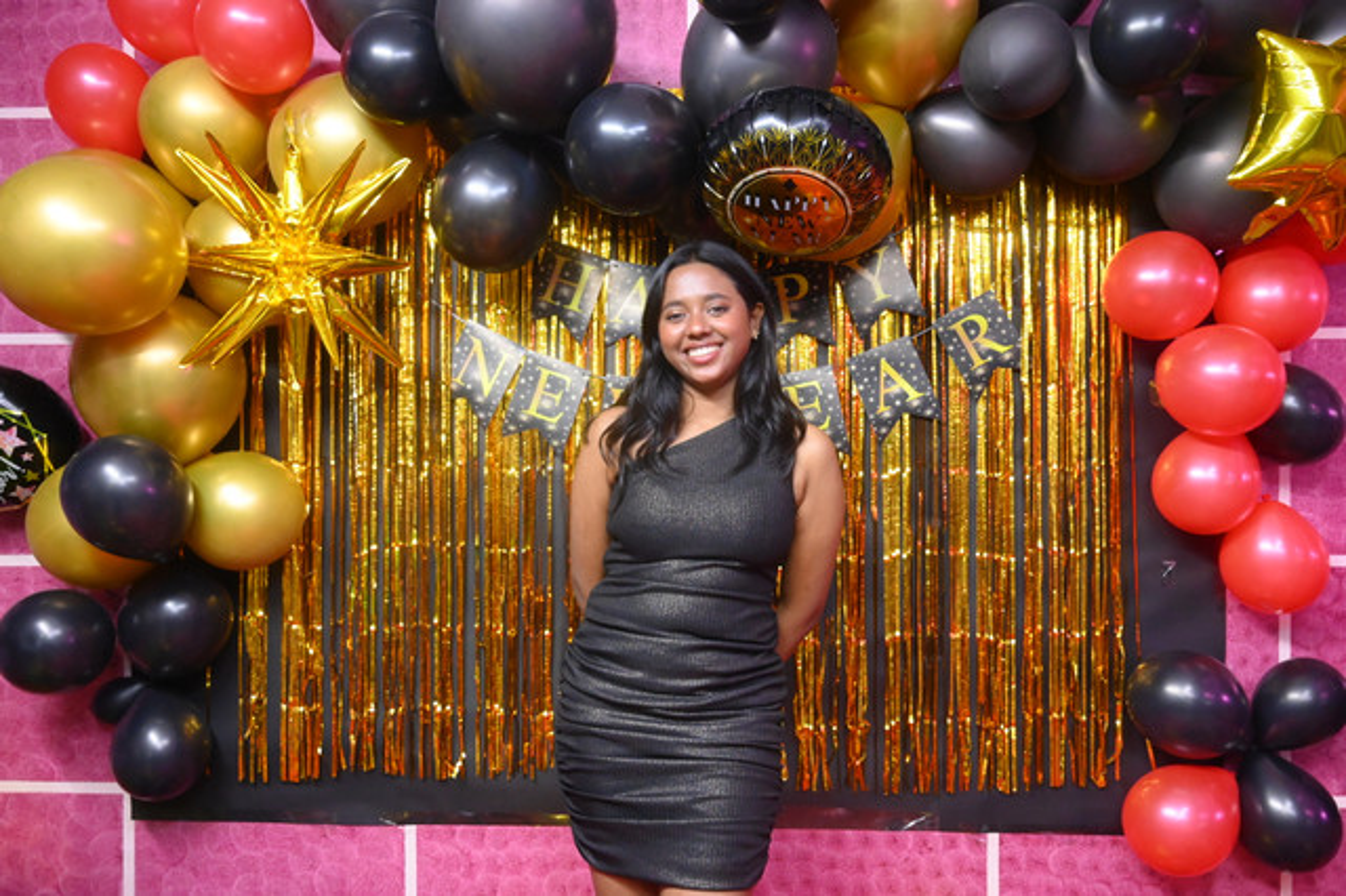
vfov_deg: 44.9
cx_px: 673
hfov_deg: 63.7
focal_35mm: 29
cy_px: 448
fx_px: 1084
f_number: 4
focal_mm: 29
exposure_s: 1/250
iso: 6400
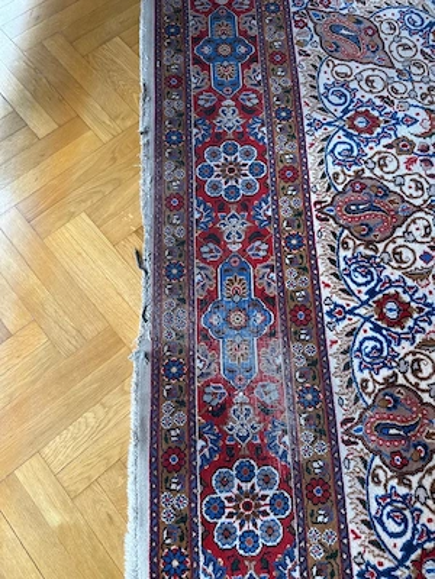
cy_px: 290
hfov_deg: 56.8
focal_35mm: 24
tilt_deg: -73.4
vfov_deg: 71.6
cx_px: 218
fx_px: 402
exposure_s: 1/121
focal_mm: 6.86
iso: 80
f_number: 1.78
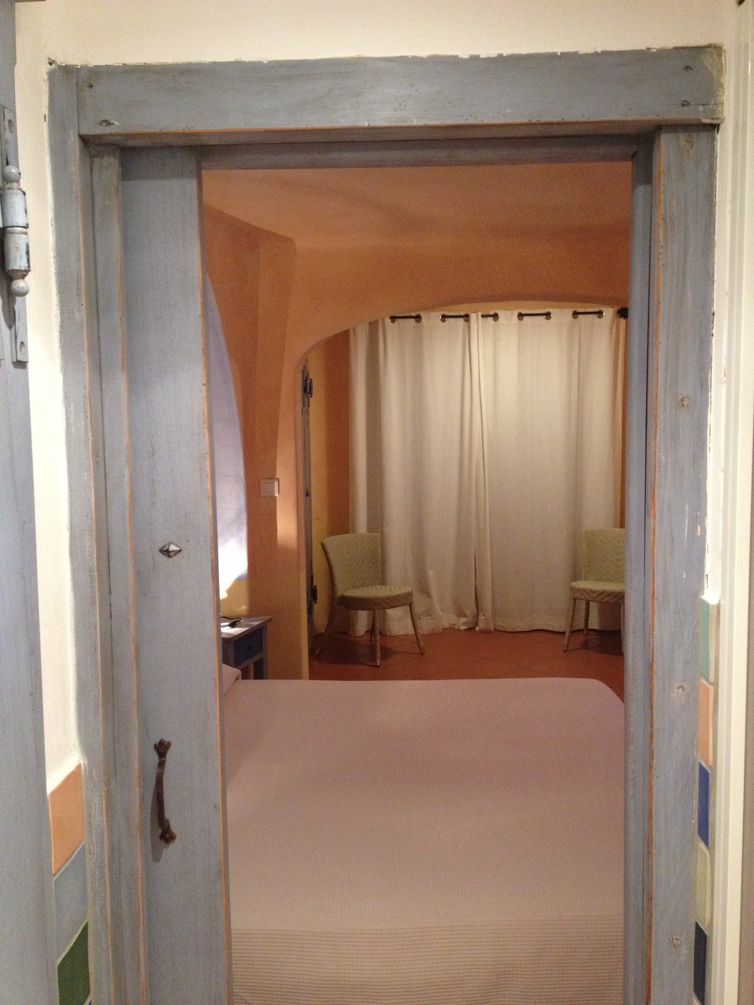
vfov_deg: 52.6
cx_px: 377
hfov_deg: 40.7
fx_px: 1016
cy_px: 502
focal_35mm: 35
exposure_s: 1/20
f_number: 2.4
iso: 320
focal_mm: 4.28
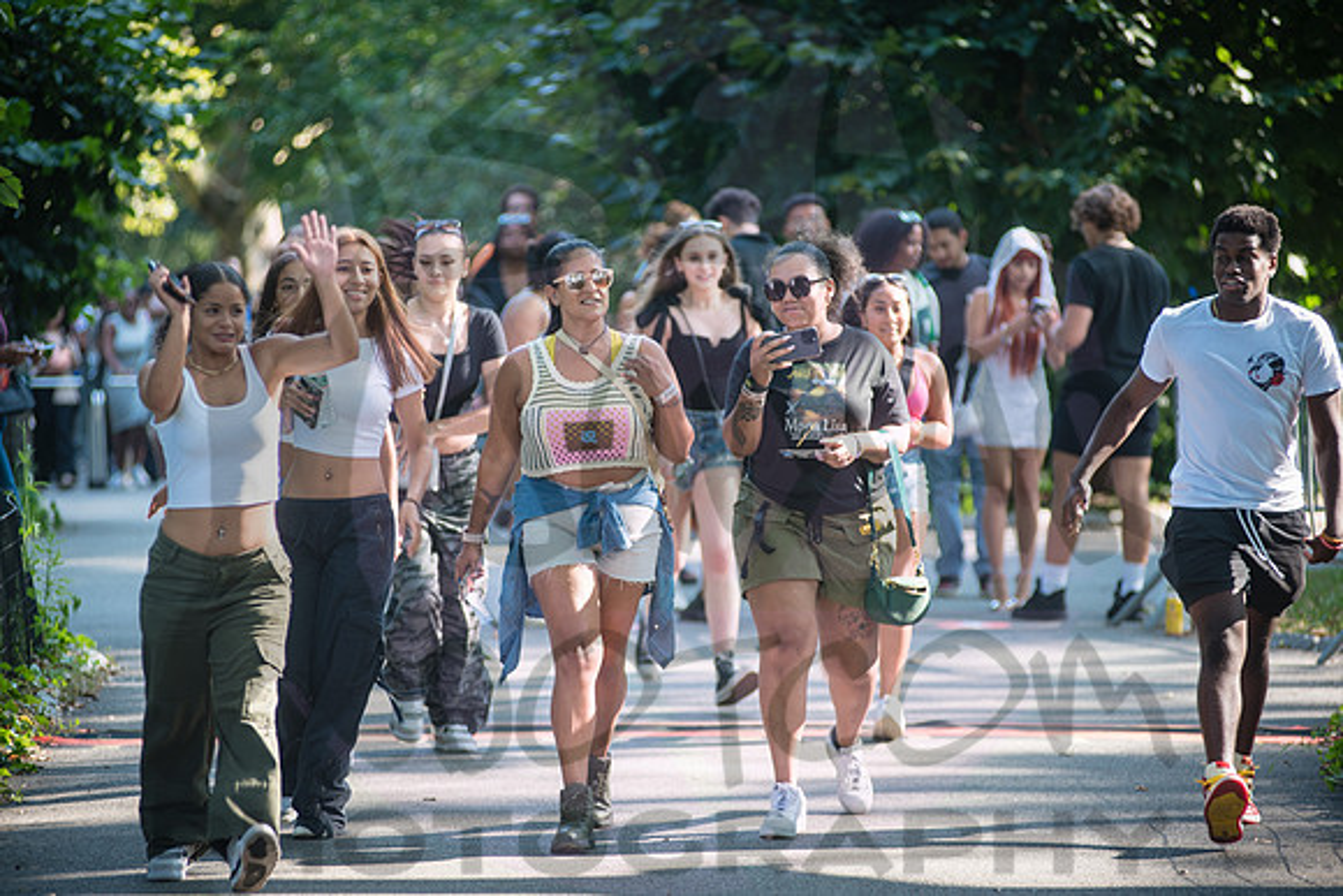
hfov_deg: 12.1
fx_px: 6343
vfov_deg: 8.1
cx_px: 672
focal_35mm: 170
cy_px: 448
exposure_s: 1/160
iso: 200
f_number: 3.5
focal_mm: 170
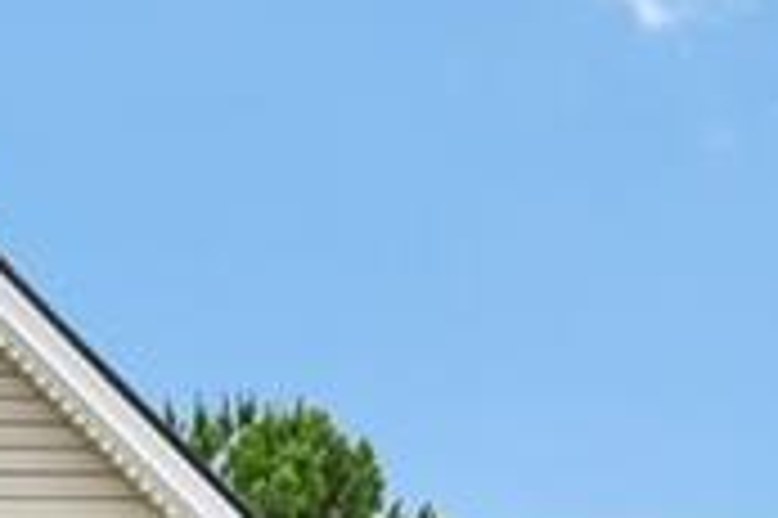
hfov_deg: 13.3
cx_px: 877
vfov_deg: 8.3
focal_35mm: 151
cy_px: 1232
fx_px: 3259
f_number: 8
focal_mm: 25.5
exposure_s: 1/320
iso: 100
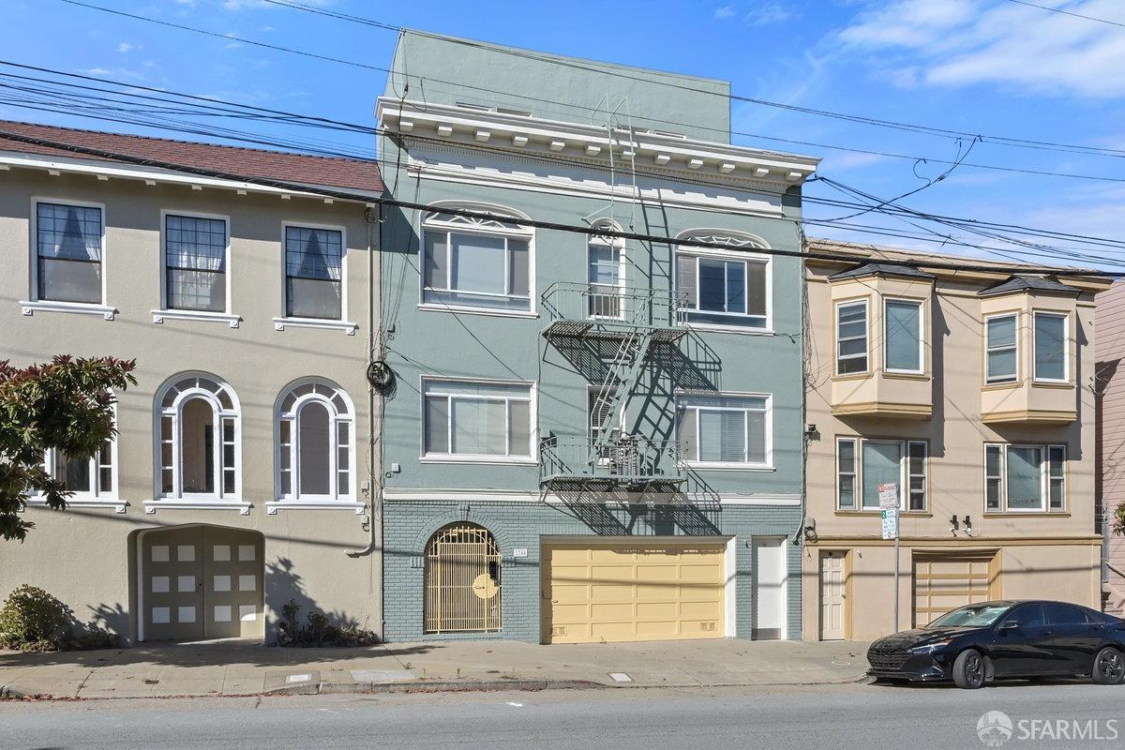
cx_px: 562
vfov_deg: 47.9
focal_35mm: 27
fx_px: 844
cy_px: 375
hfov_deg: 67.4
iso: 800
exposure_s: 1/1600
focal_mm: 18
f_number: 11
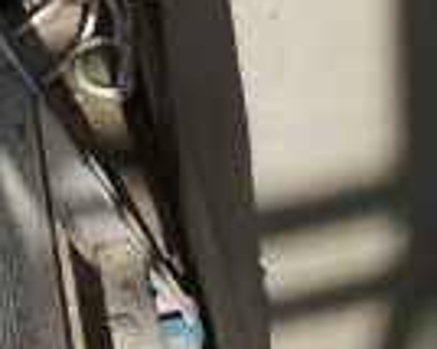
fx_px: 1305
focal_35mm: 101
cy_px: -271
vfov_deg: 13.7
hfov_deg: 19.0
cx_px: 271
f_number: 7.1
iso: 100
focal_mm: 16
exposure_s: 1/250
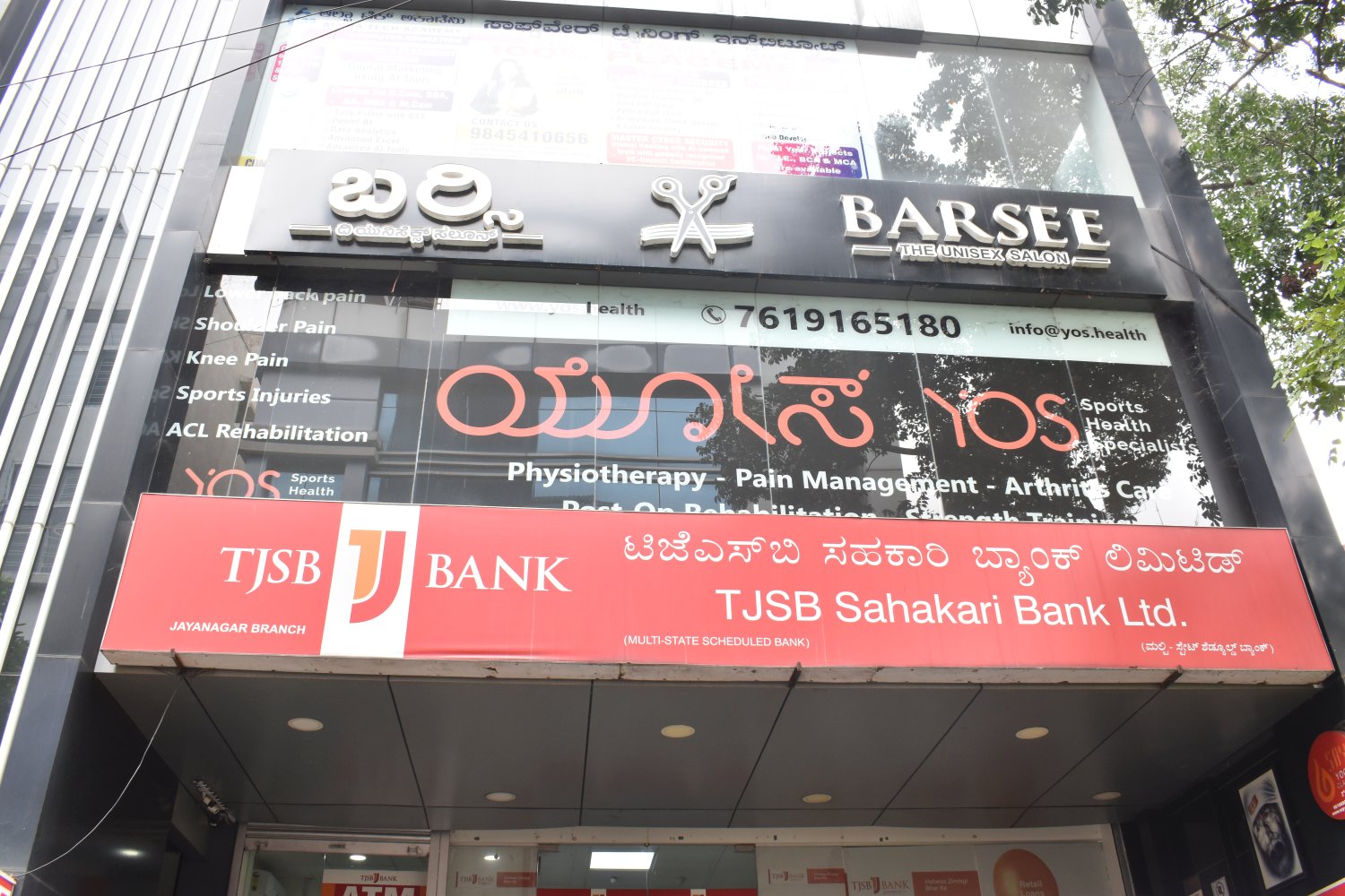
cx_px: 672
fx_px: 1121
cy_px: 448
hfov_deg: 61.9
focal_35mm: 30
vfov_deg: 43.6
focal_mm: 20
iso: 500
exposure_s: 1/100
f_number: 7.1
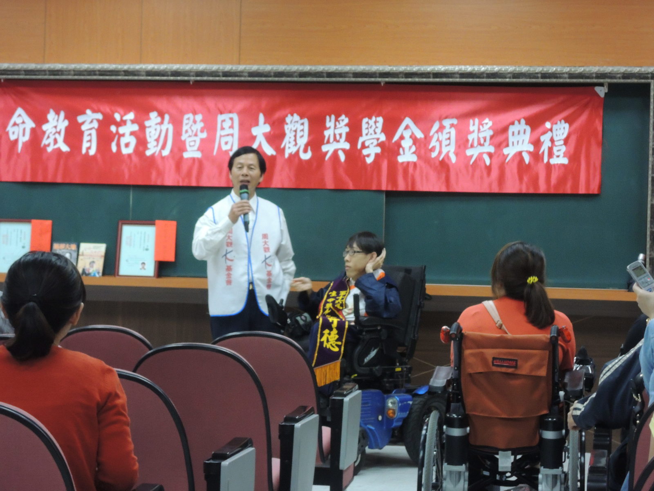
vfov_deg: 14.8
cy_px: 246
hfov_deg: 19.6
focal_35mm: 100
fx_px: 1889
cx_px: 327
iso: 800
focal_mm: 17.9
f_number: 5.5
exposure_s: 1/25
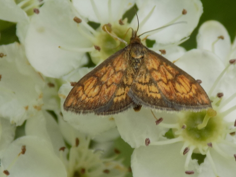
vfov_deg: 5.3
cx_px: 156
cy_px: 76
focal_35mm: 281
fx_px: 1917
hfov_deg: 7.0
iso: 80
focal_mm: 27.3
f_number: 5.2
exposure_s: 1/125
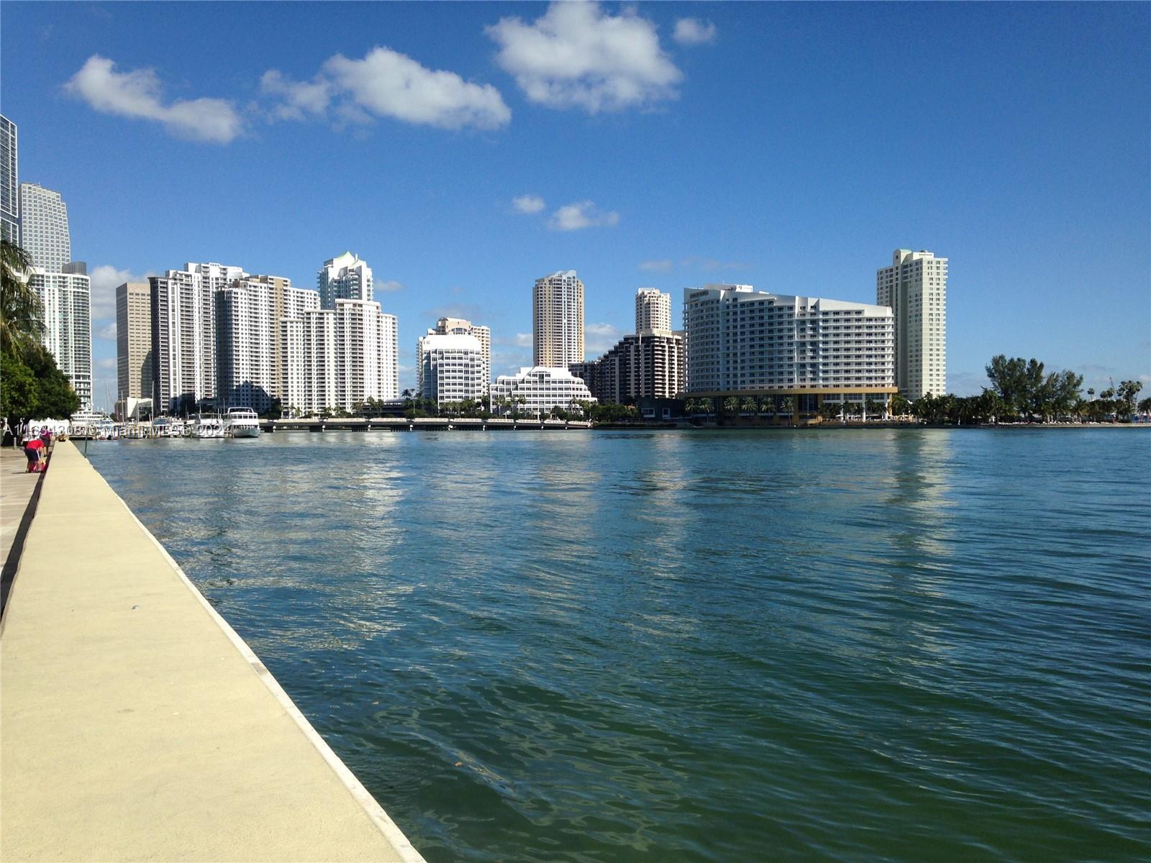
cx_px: 576
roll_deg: +1.0
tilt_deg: -0.6
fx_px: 1097
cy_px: 432
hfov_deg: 55.4
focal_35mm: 33
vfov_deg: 42.9
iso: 50
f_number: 2.4
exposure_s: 1/2463
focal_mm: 4.12
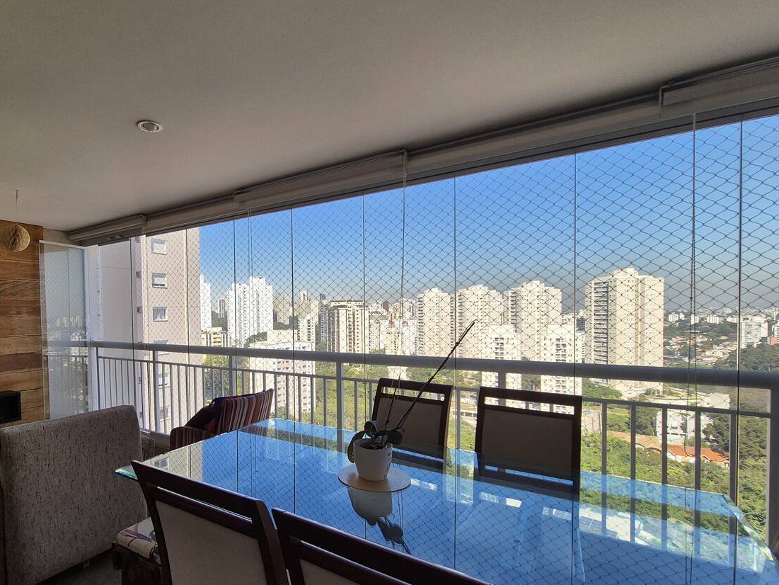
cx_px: 282
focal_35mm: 17
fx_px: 383
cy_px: 325
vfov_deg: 74.5
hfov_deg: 88.8
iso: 50
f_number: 2.2
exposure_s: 1/1152
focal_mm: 2.2
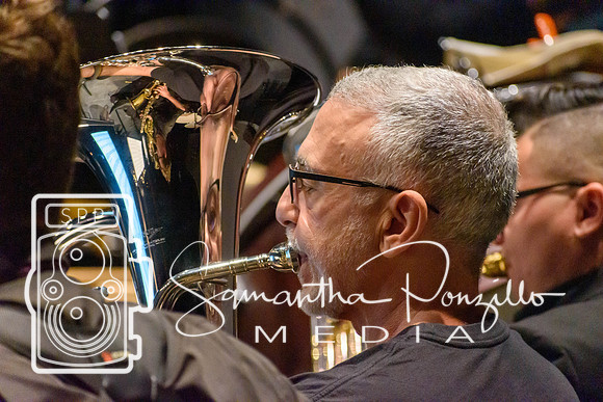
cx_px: 302
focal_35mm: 262
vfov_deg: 5.2
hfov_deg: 7.8
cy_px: 201
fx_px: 4398
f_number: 5
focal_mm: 175
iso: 11400
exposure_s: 1/500
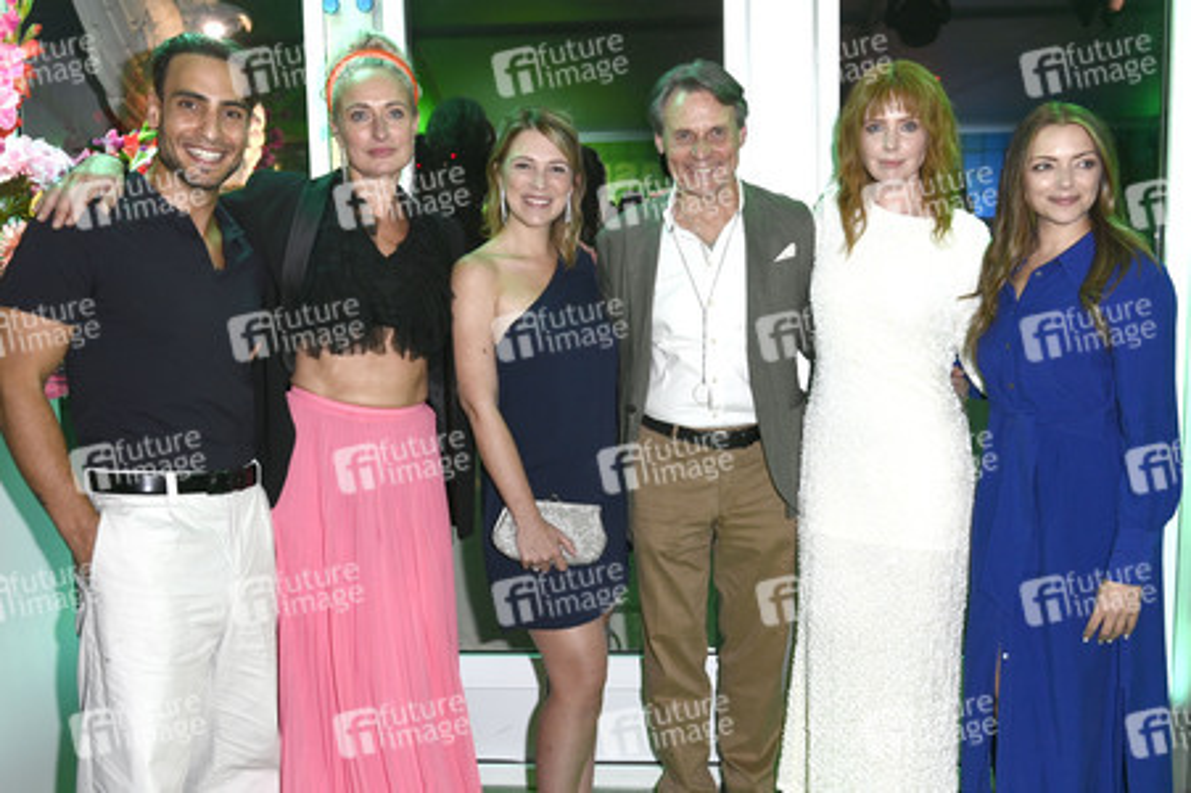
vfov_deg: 44.9
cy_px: 396
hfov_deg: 63.7
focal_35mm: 29
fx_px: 959
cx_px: 596
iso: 500
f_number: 3.5
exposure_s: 1/100
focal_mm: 29
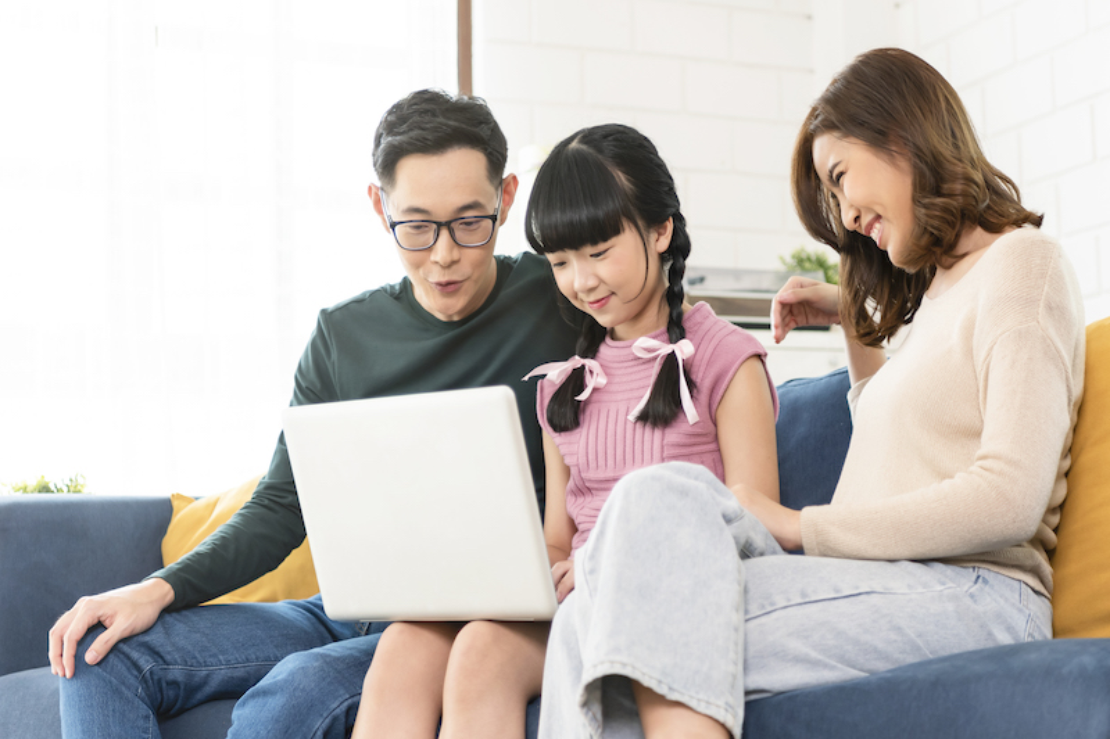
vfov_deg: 23.4
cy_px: 370
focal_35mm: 58
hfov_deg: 34.5
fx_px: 1788
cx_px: 555
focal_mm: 58
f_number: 2.8
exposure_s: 1/160
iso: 320
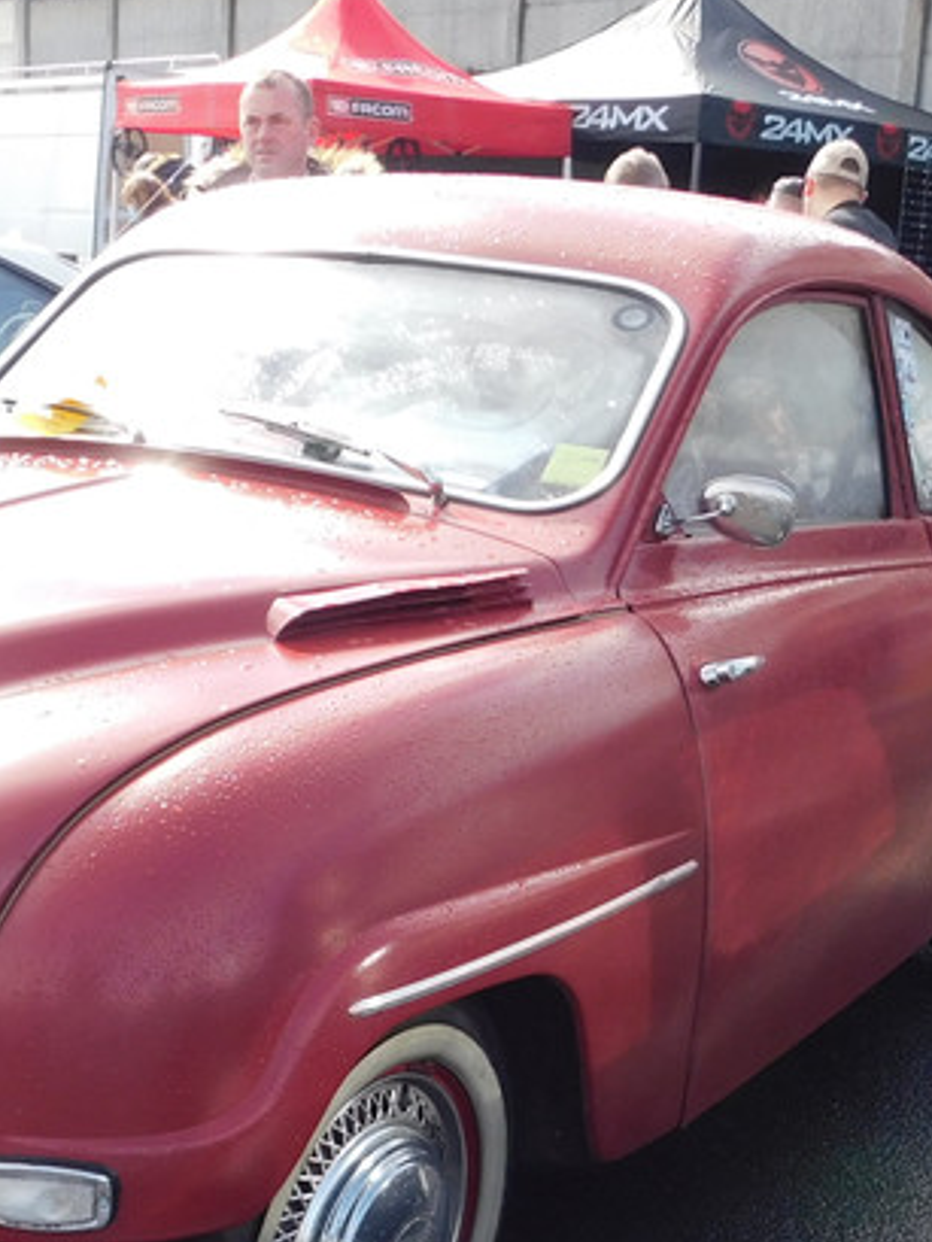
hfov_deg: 24.4
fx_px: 2153
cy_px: 929
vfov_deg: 31.6
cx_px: 354
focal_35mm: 60
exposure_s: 1/640
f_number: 3
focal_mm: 4
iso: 125
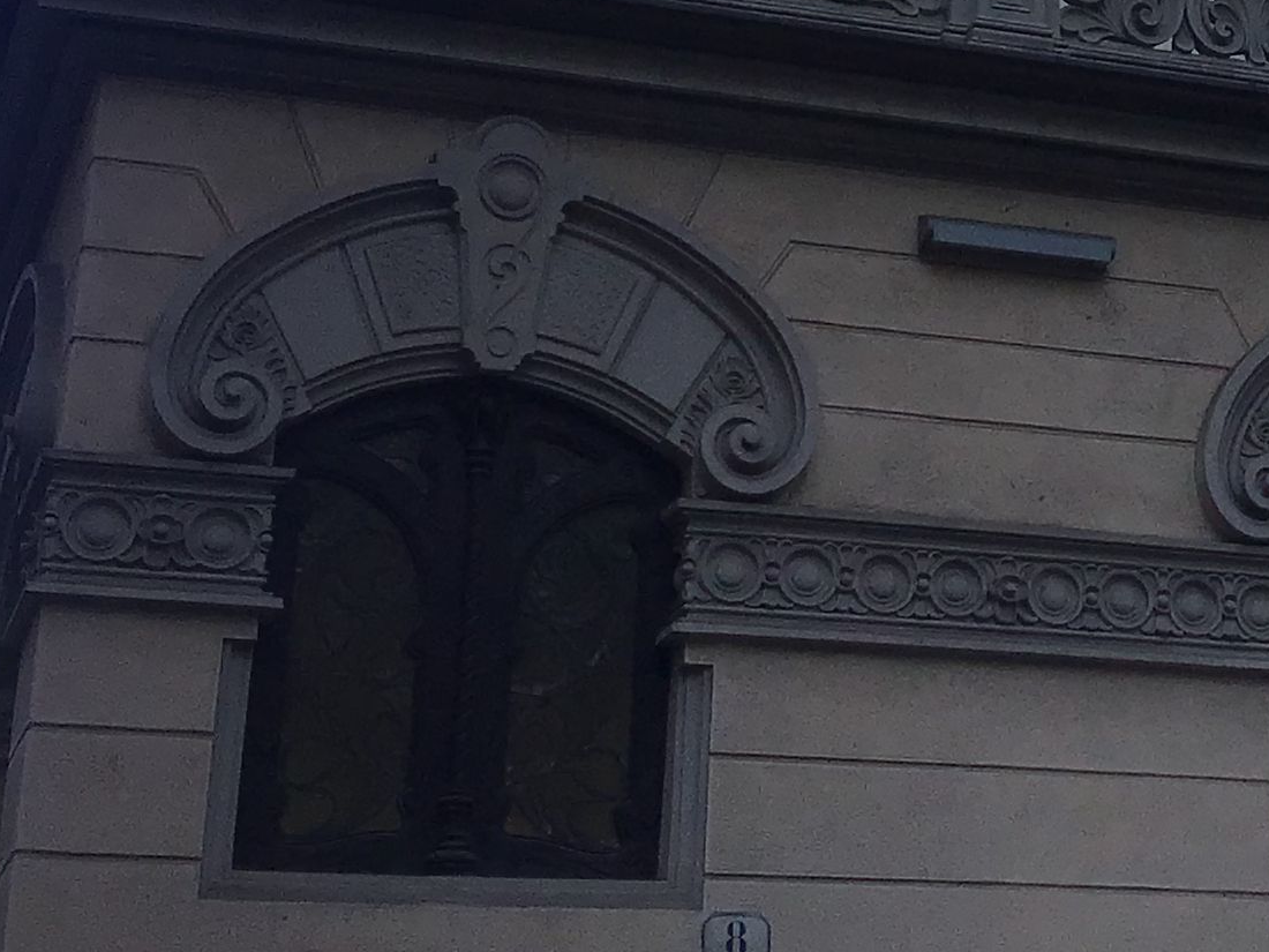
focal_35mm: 92
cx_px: 1392
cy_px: 149
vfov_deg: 15.9
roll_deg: +2.1
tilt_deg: +20.5
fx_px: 3373
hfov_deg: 20.3
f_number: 2.4
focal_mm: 3.3
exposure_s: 1/529
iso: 25
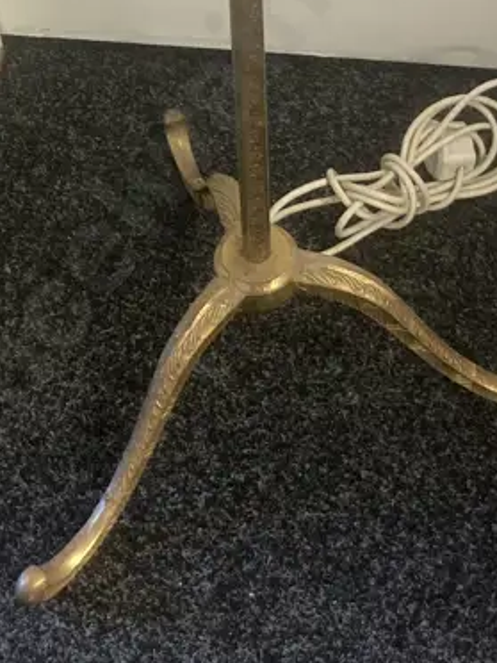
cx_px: 314
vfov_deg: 24.0
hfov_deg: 19.1
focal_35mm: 77
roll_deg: +2.4
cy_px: -29
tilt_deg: -41.7
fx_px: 1474
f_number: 1.8
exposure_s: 1/50
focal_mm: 3.99
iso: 250
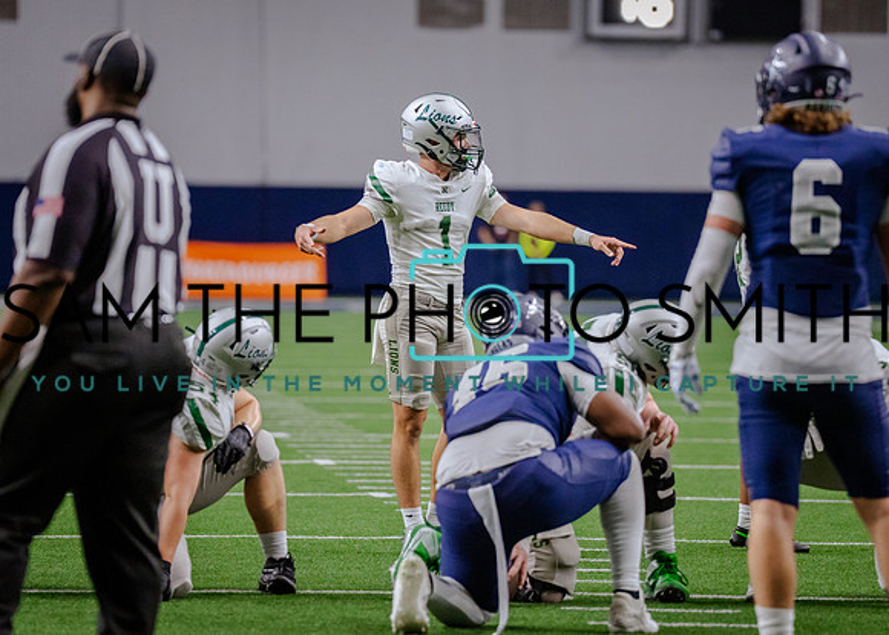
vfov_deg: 4.9
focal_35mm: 293
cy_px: 238
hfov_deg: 6.9
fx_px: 7395
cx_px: 453
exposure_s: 1/1250
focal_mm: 200
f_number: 2.8
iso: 3200
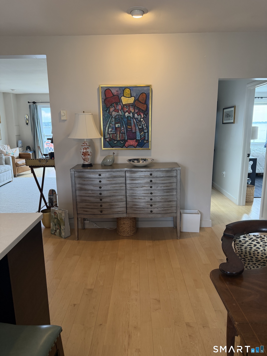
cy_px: 178
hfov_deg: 56.8
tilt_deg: -10.7
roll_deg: +1.0
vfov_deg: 71.6
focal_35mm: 24
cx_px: 134
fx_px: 247
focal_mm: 6.76
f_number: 1.78
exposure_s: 1/120
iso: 200
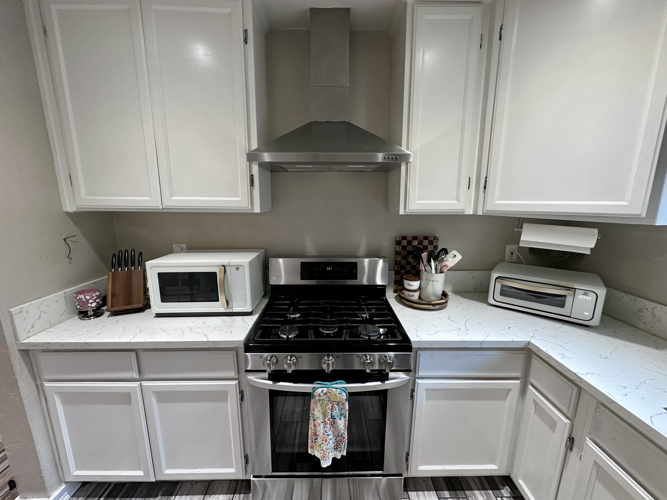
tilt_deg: -11.1
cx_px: 334
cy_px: 250
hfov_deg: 102.1
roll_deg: +0.2
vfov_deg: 85.7
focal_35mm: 14
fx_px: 270
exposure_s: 1/60
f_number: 2.2
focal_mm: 2.22
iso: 320
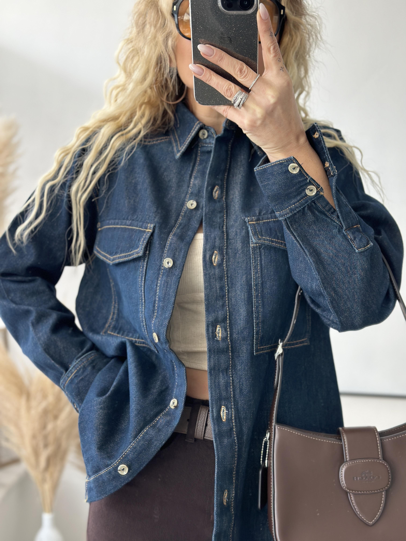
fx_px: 751
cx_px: 203
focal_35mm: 48
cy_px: 270
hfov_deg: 30.3
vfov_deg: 39.7
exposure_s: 1/172
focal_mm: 6.86
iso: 100
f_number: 1.78
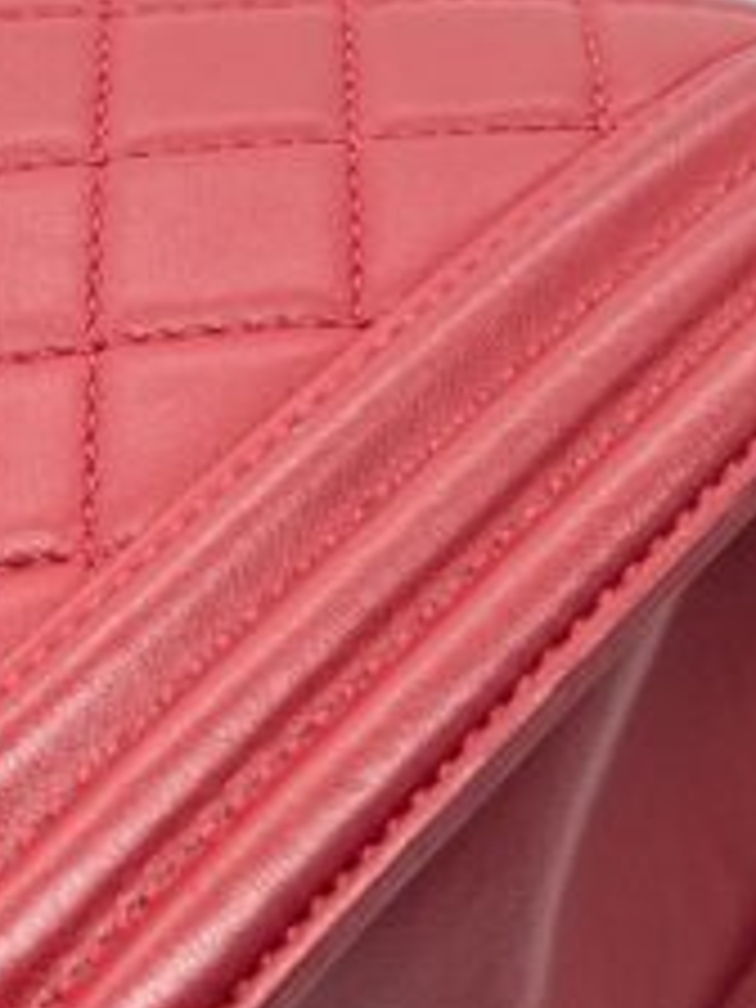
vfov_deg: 16.4
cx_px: -68
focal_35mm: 119
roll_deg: +2.0
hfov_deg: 12.3
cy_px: 207
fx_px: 3465
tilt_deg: -26.3
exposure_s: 1/100
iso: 40
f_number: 1.5
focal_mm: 5.7
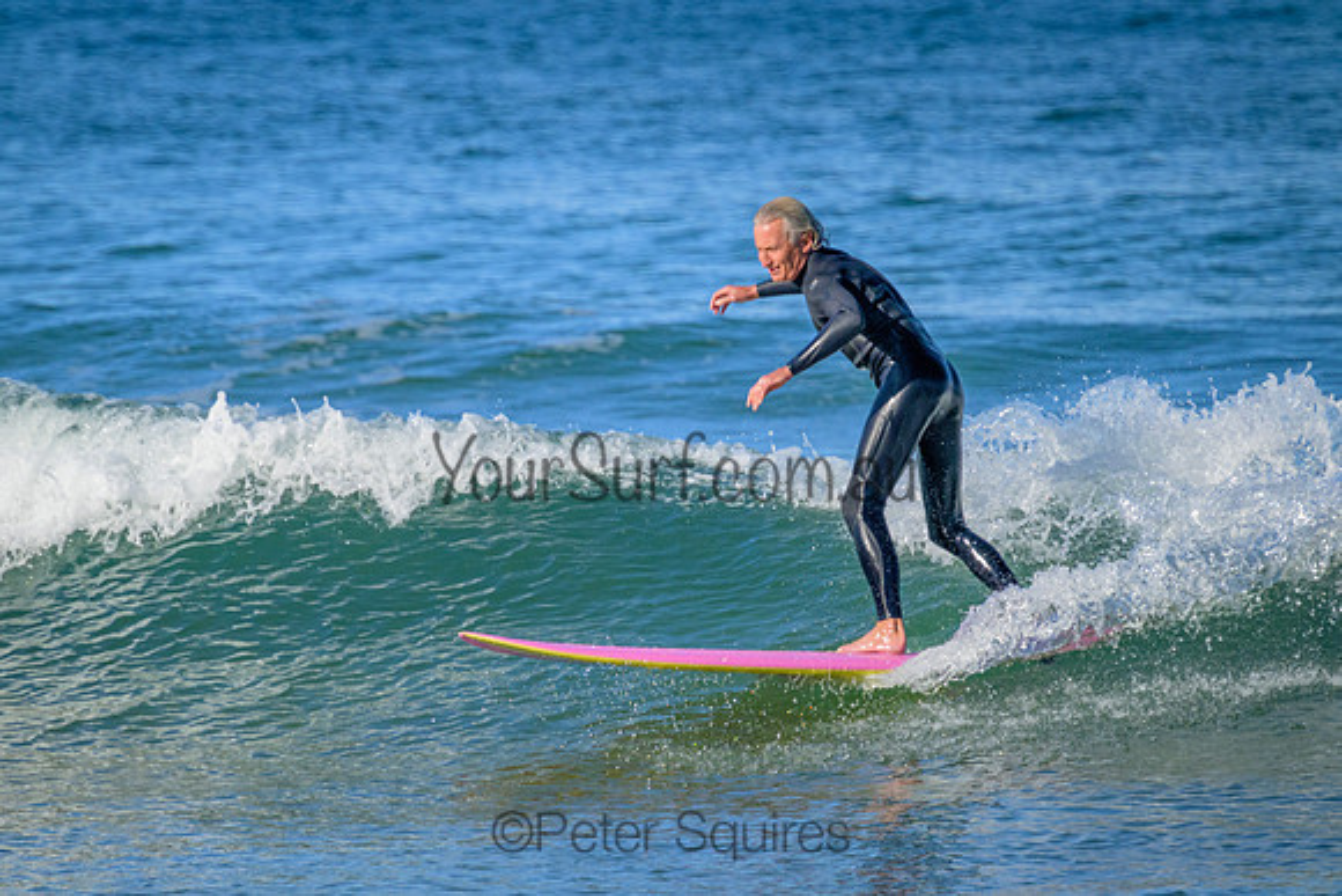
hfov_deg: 2.6
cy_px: 448
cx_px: 671
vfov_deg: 1.7
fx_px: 29828
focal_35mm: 800
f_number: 11
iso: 2200
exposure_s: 1/1250
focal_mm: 800
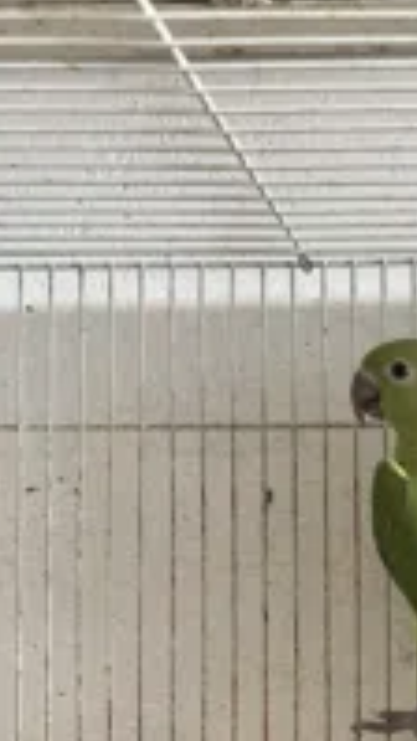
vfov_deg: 35.4
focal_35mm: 57
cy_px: 596
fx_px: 1120
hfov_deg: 19.4
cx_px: 551
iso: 160
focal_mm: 5.7
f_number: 1.5
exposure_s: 1/60
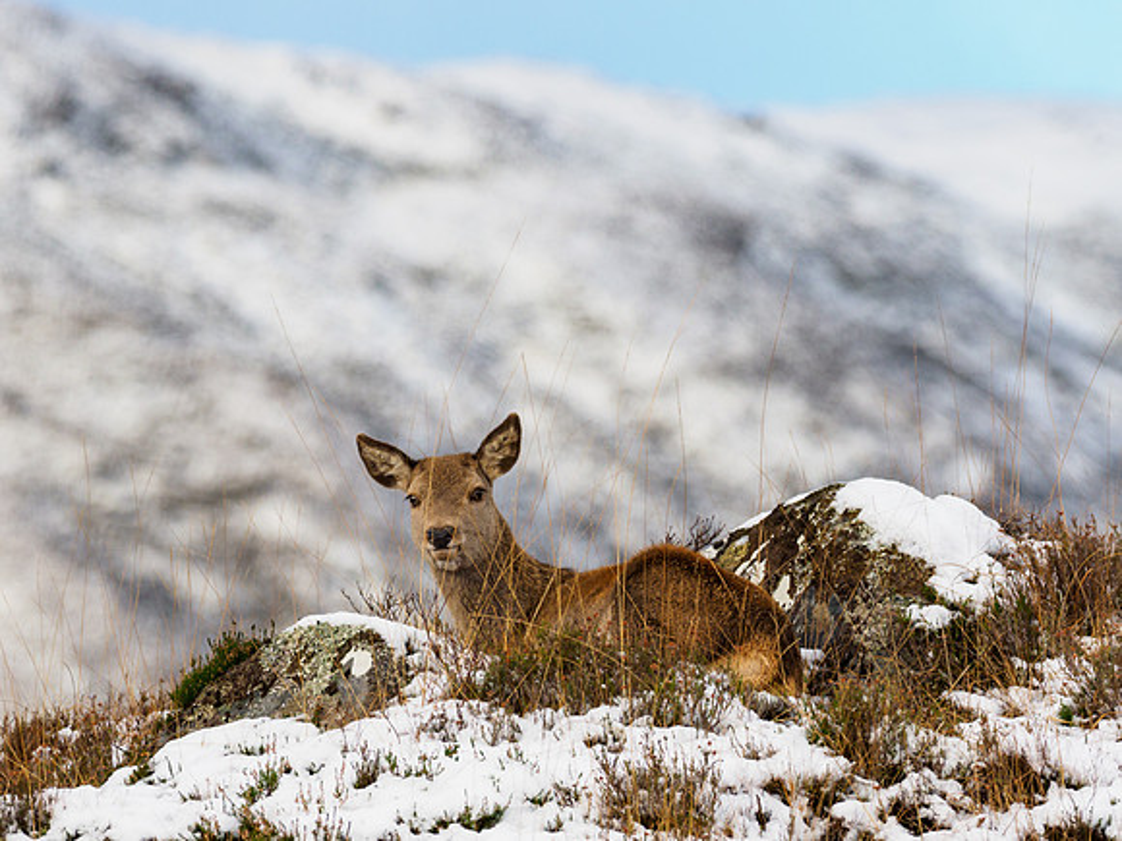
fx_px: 24898
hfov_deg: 2.6
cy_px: 537
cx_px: 405
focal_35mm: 768
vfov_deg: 1.9
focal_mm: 300
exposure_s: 1/640
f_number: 5
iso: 200
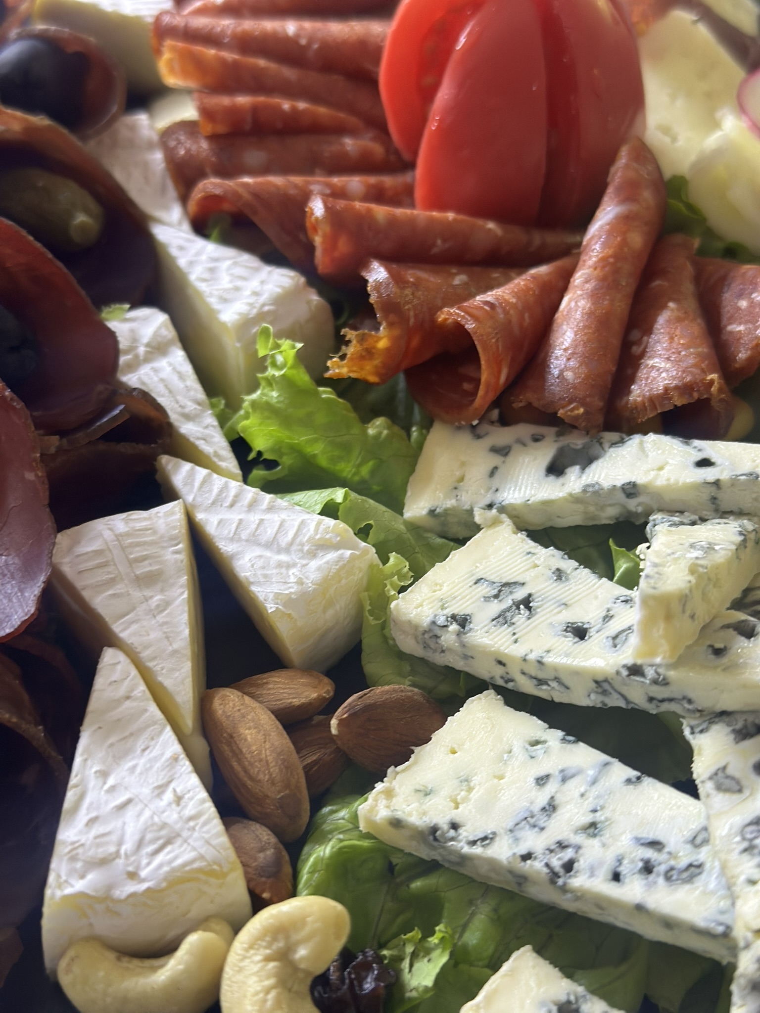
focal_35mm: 48
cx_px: 380
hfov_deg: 30.3
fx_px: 1405
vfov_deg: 39.7
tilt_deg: -48.9
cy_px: 506
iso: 200
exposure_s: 1/50
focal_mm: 6.86
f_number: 1.78
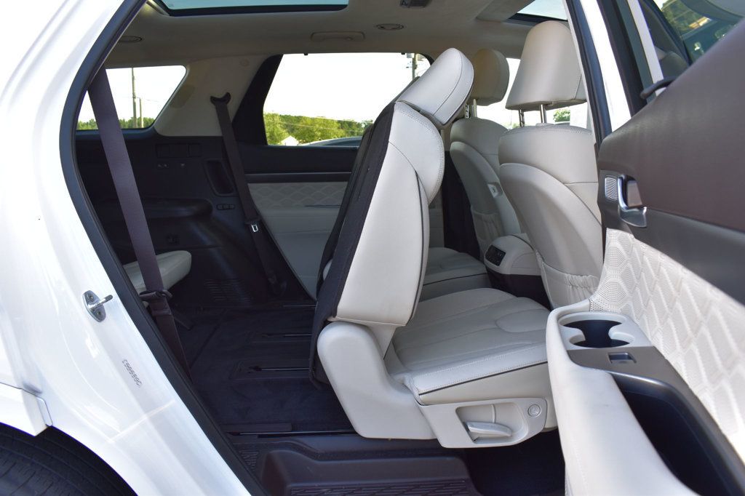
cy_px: 248
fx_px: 559
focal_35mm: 27
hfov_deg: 67.4
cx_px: 372
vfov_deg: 47.9
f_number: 8
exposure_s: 1/80
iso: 400
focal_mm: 18
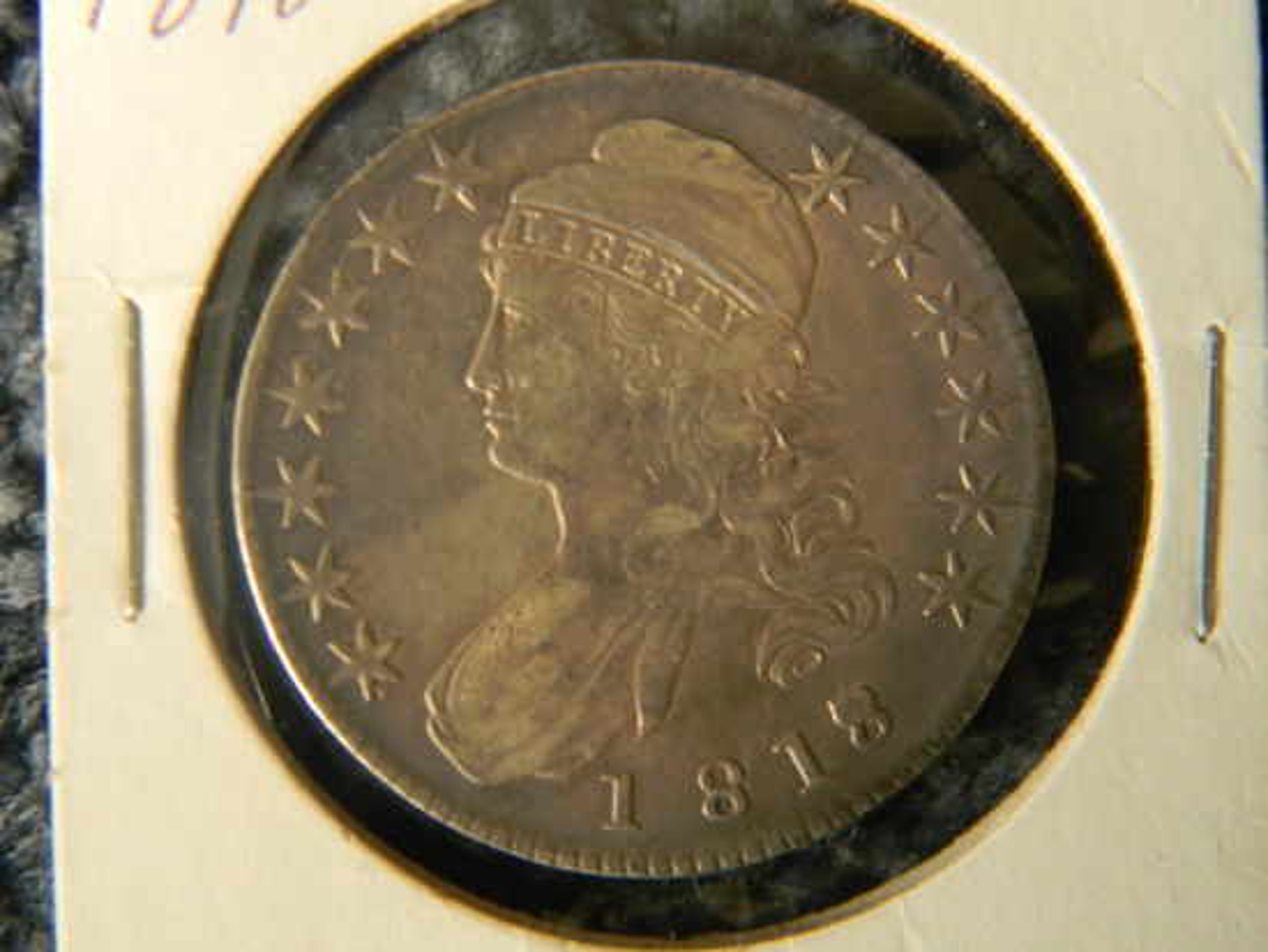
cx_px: 634
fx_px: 2455
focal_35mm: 67
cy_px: 476
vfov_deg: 21.9
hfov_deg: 29.0
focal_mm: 12.2
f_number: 4.3
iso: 326
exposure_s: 1/30
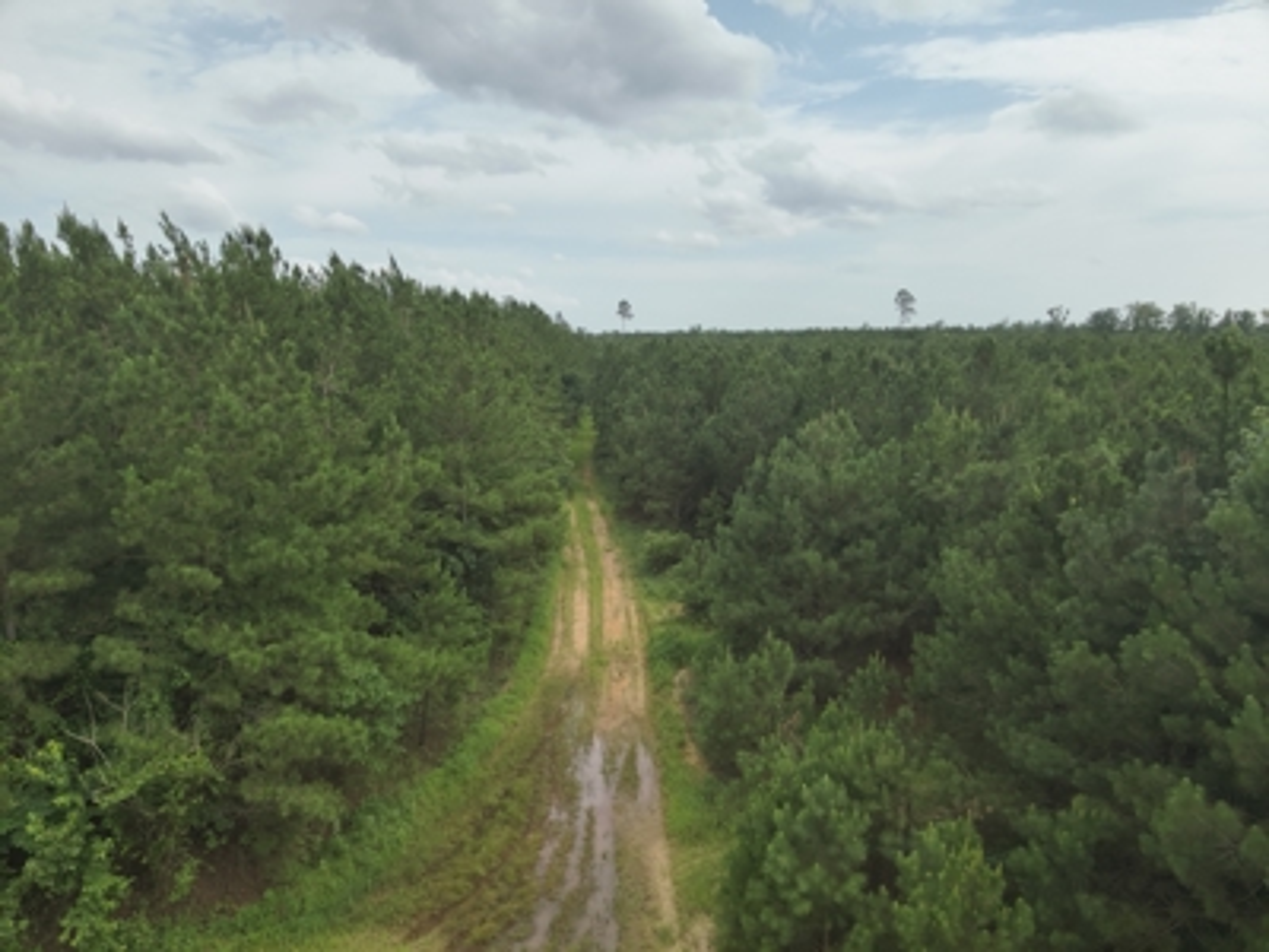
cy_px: 476
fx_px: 880
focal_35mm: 24
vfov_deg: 56.8
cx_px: 634
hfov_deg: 71.6
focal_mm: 4.4
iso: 100
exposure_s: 1/640
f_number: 2.8
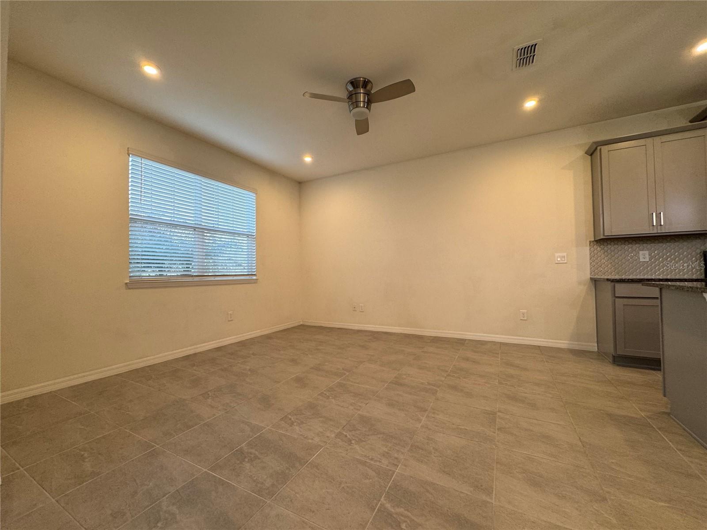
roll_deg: +1.1
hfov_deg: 102.1
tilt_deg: +1.1
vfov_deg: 85.7
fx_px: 286
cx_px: 354
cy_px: 265
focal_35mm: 14
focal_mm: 2.22
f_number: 2.2
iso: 160
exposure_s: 1/120
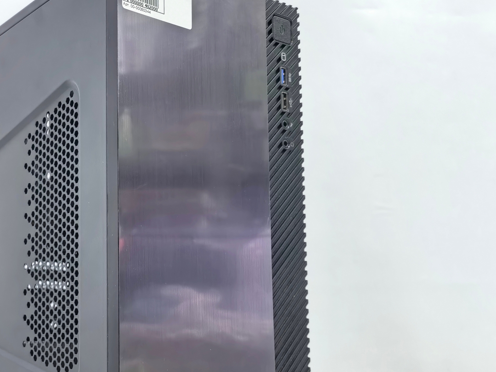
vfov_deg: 30.0
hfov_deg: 38.8
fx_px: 688
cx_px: 133
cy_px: 251
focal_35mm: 48
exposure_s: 1/100
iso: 200
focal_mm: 8.5
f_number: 2
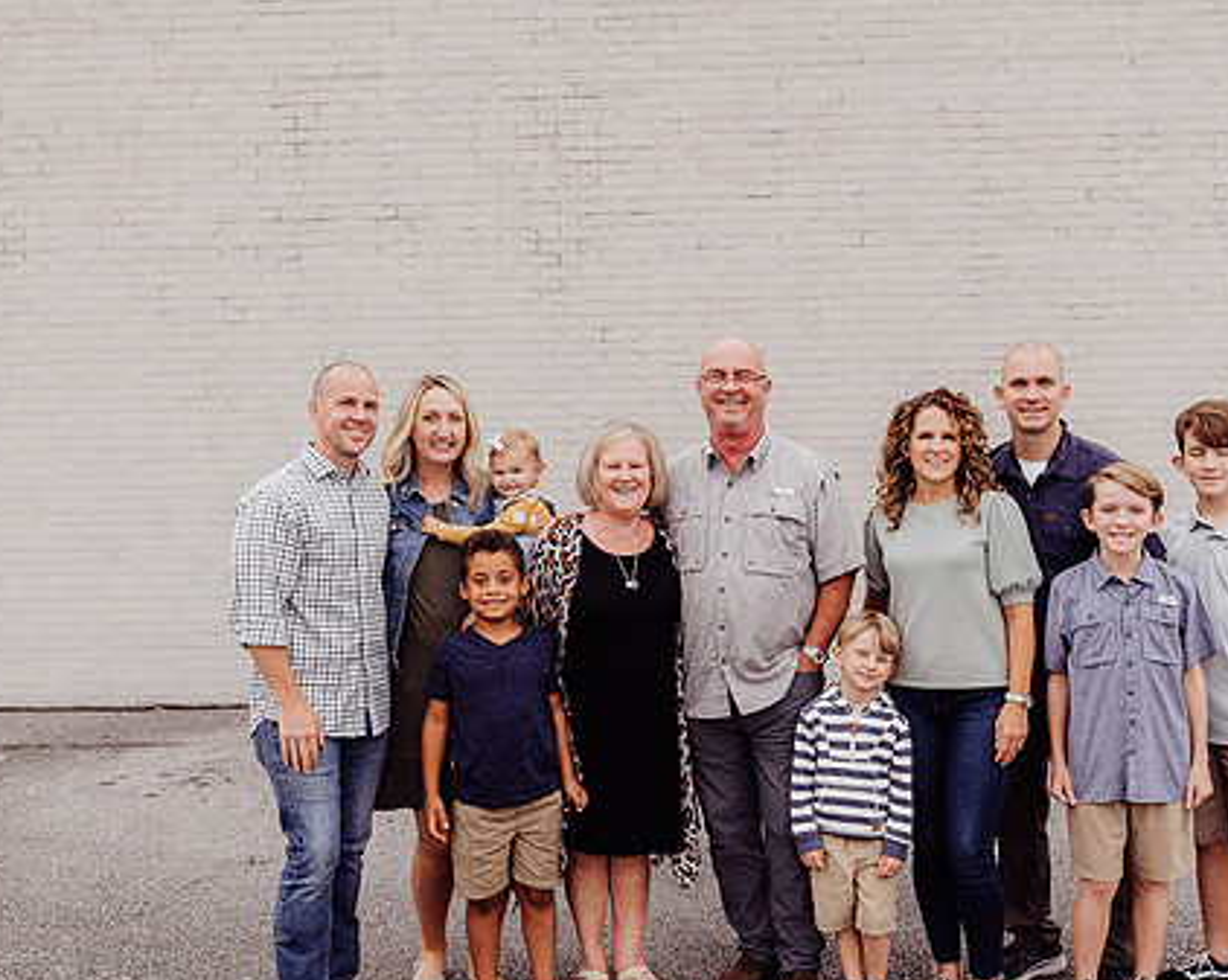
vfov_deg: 36.4
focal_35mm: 41
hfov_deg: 44.7
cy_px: 508
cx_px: 707
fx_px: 1489
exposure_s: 1/160
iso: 80
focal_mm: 24
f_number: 2.8
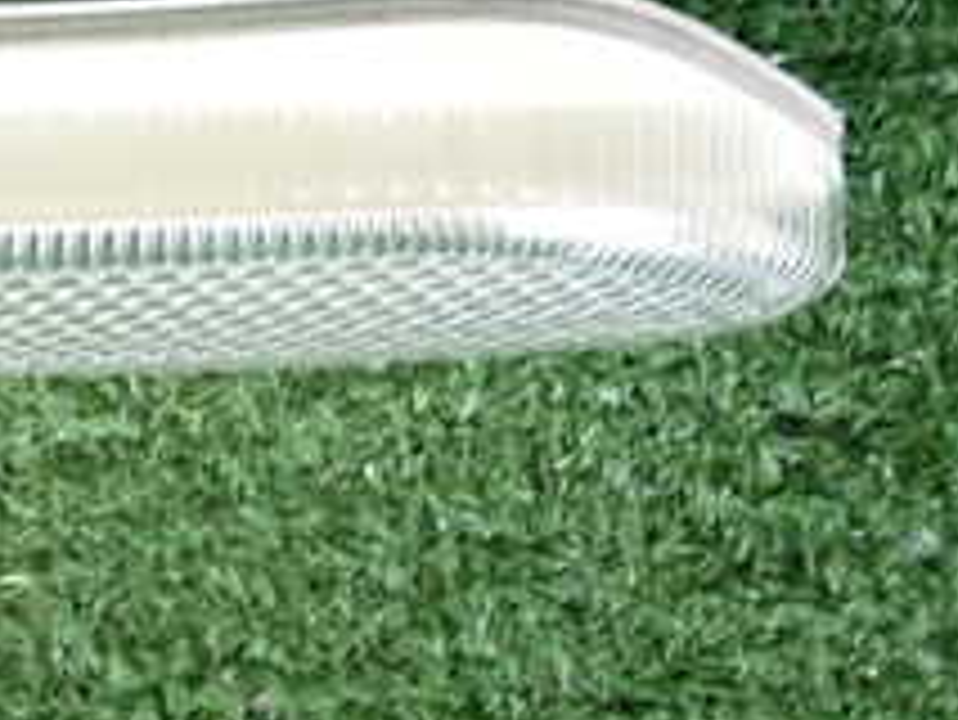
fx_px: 2492
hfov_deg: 19.8
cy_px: -76
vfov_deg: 16.0
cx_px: -319
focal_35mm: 90
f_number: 2.4
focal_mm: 5.79
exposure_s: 1/80
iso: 200
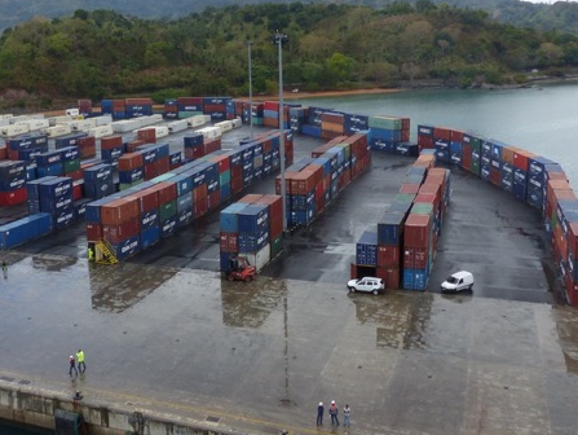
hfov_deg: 48.6
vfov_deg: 37.6
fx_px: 635
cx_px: 225
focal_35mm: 38
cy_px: 170
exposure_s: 1/320
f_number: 4
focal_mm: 4.5
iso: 100
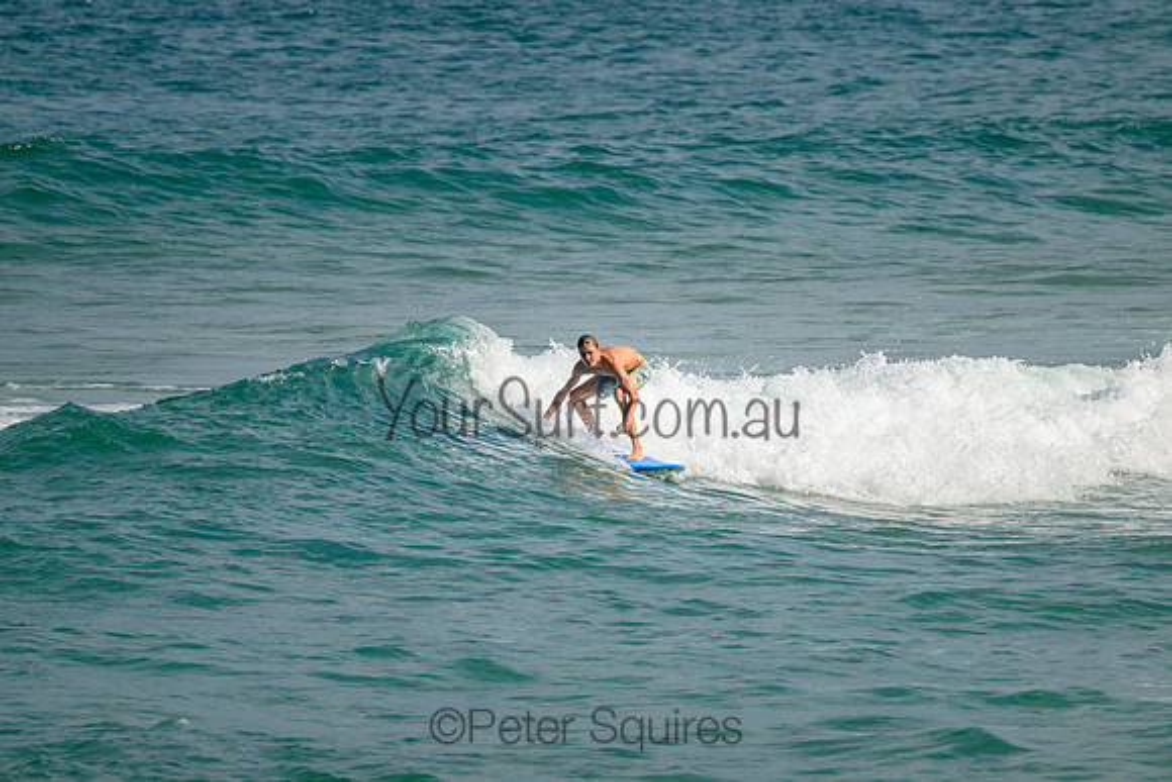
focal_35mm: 800
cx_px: 586
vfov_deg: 1.7
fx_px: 26049
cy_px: 391
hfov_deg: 2.6
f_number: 11
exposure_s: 1/2000
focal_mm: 800
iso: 900
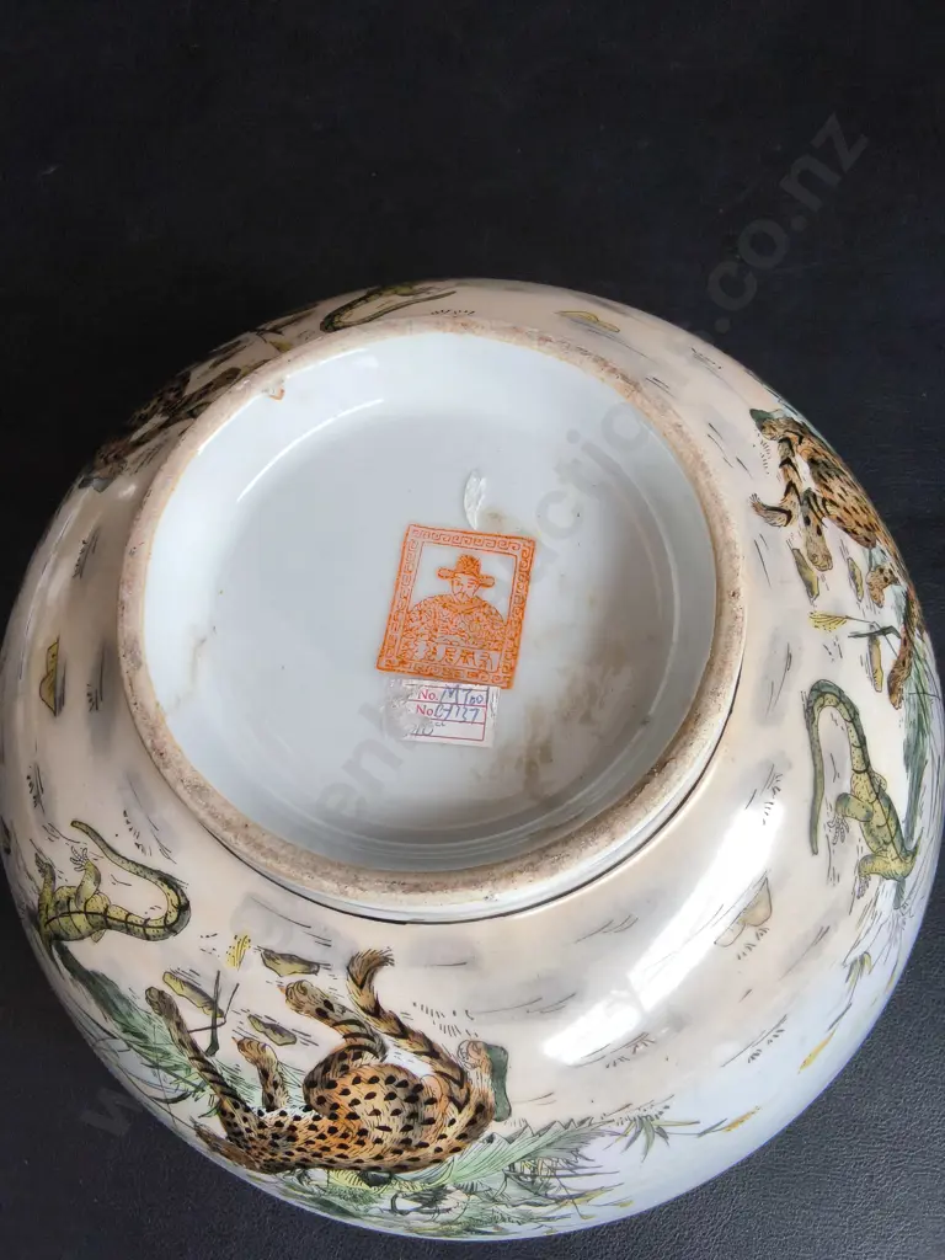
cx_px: 472
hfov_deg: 51.4
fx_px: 983
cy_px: 630
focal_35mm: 27
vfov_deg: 65.3
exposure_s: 1/100
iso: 125
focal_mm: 2.87
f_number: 2
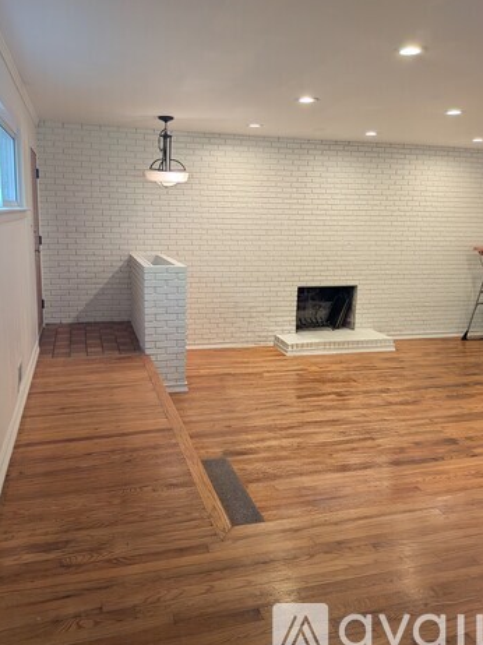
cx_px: 237
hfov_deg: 53.0
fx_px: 484
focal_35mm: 26
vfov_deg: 67.3
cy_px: 310
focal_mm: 4.53
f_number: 1.7
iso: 31
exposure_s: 1/120
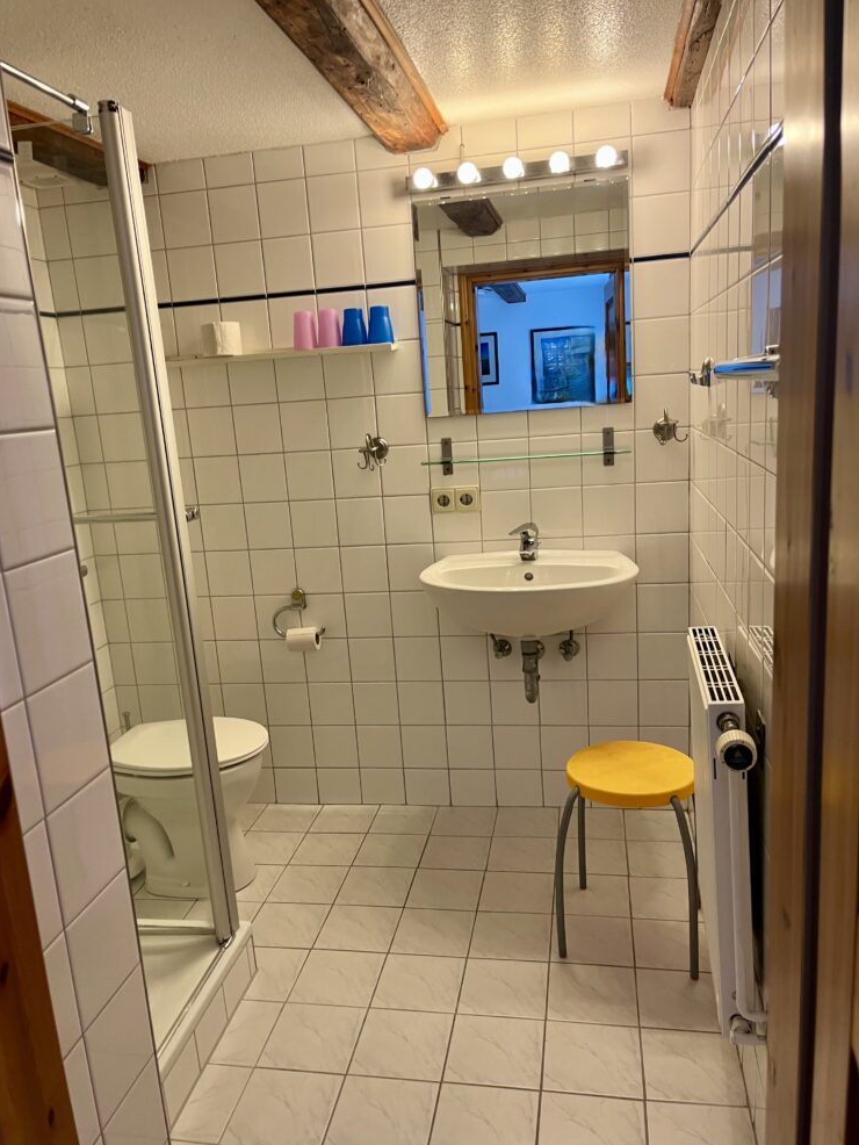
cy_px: 586
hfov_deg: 51.4
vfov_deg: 65.3
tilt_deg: -11.4
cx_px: 423
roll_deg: +3.8
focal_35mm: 27
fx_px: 893
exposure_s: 1/50
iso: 100
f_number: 1.6
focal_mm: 5.1
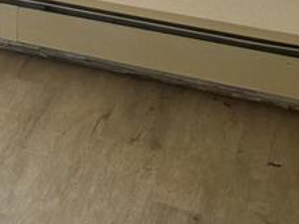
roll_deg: +1.4
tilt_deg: -8.2
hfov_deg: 13.9
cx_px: -363
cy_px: -243
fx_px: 959
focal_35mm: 111
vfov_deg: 11.8
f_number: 1.78
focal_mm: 6.76
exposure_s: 1/121
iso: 125
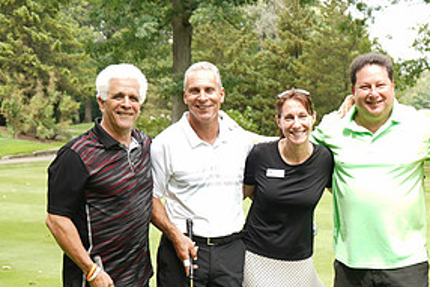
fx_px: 872
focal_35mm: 73
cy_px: 258
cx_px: 323
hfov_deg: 27.3
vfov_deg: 18.4
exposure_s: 1/80
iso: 64
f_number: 4.5
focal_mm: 36
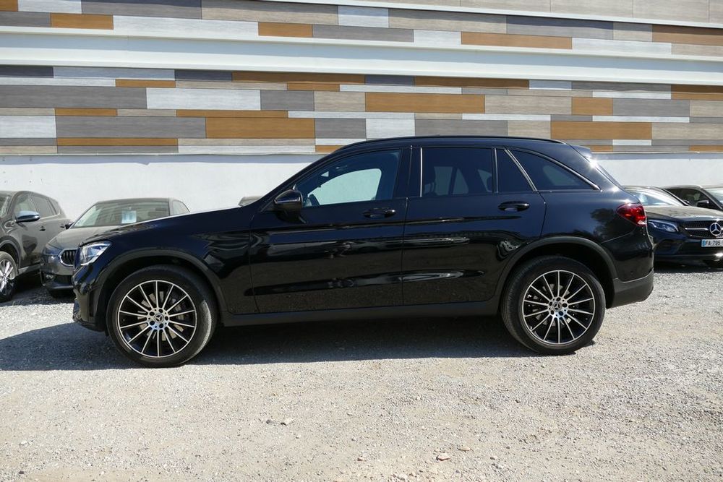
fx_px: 502
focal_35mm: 25
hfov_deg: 71.5
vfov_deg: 51.3
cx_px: 362
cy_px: 241
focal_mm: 9.12
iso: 125
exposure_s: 1/1000
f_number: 2.8
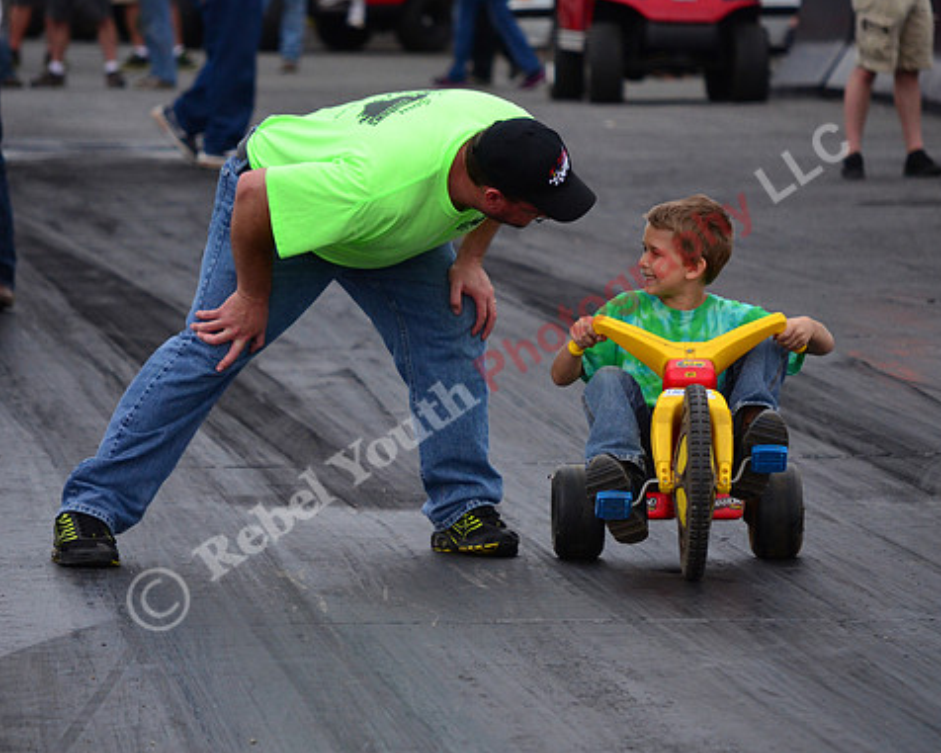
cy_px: 376
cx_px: 510
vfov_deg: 4.5
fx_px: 9527
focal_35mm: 342
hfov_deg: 5.7
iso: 1000
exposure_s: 1/2500
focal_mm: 200
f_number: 6.3
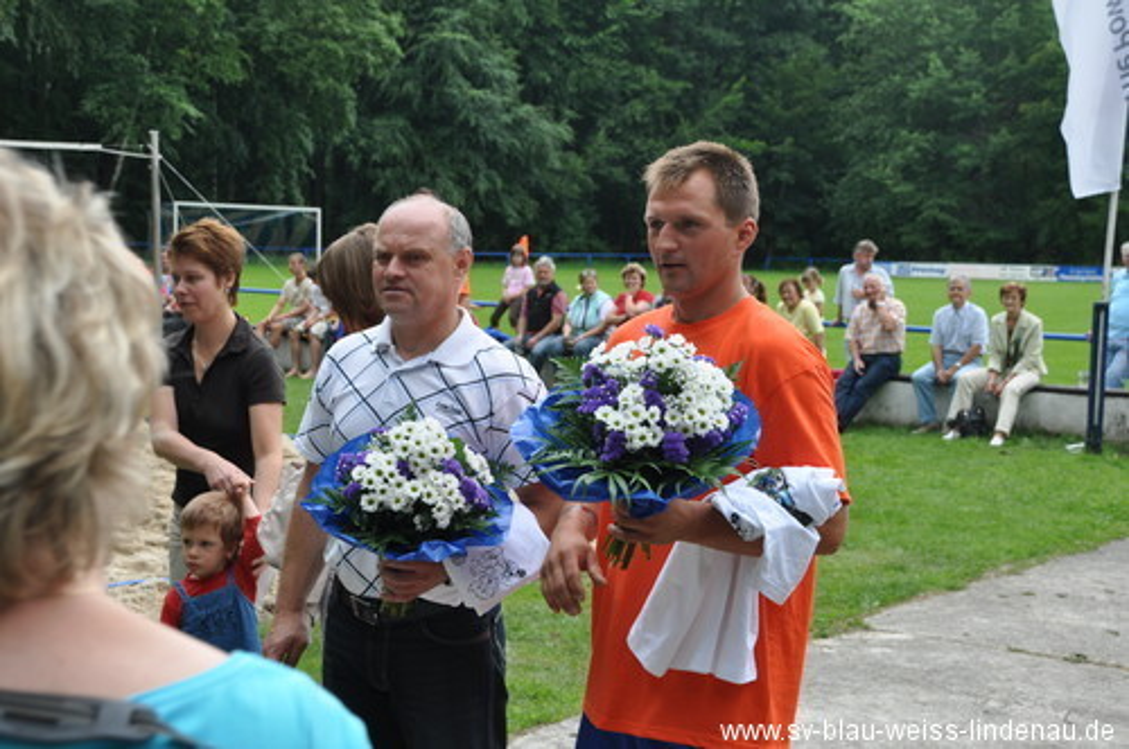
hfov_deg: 30.5
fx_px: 2067
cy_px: 374
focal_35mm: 66
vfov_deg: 20.6
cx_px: 564
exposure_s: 1/160
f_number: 6.3
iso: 200
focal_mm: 44
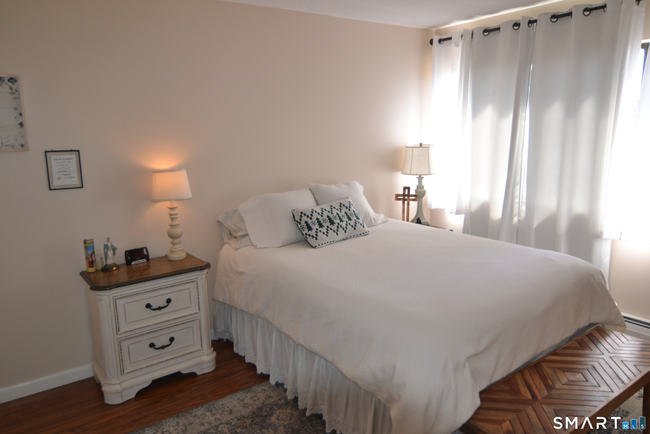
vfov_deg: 50.4
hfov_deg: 70.4
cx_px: 325
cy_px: 217
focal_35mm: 26
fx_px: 460
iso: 360
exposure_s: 1/125
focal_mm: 17
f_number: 4
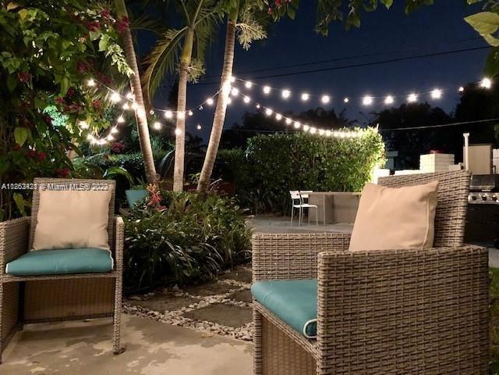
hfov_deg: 63.4
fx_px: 404
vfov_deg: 49.7
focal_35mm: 28
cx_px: 250
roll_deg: +0.0
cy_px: 188
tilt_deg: +1.0
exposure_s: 1/4
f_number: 1.8
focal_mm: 4
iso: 250
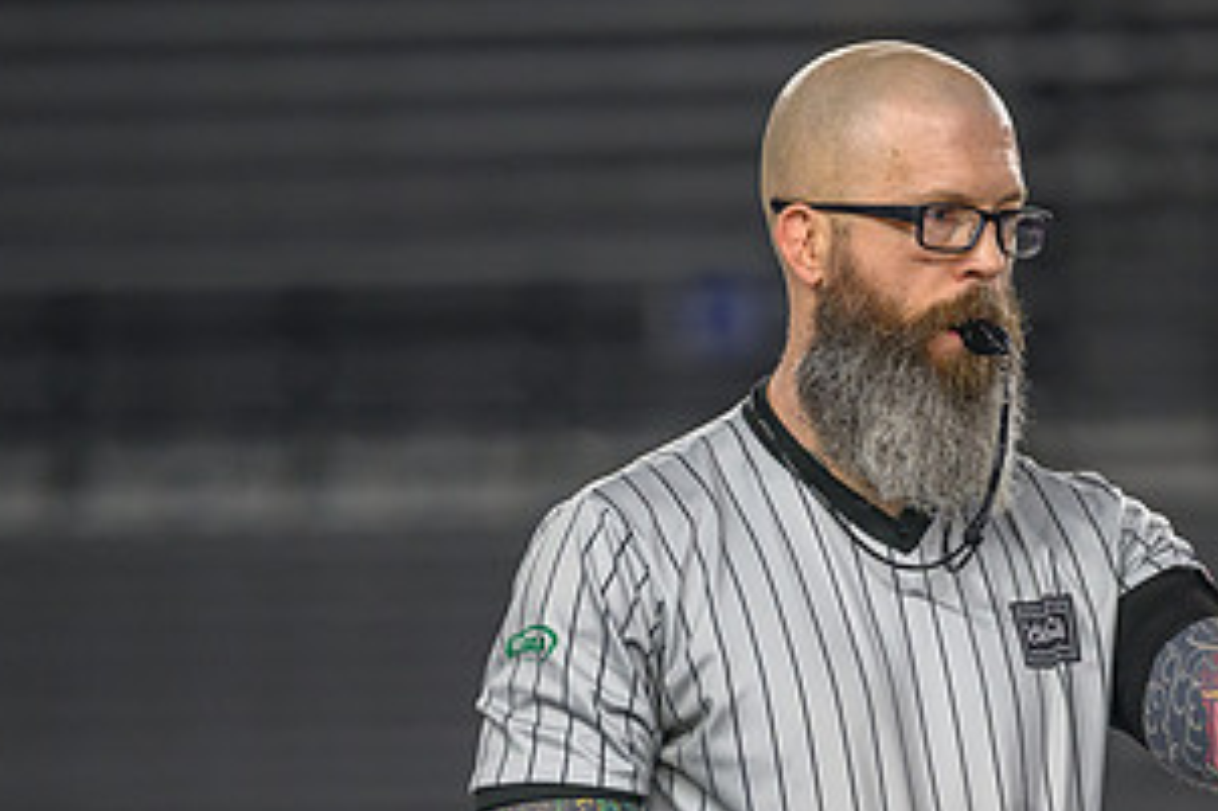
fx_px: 15013
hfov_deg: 4.6
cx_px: 746
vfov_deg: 3.1
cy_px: 661
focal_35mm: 444
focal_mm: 200
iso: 2200
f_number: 2.8
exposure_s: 1/800
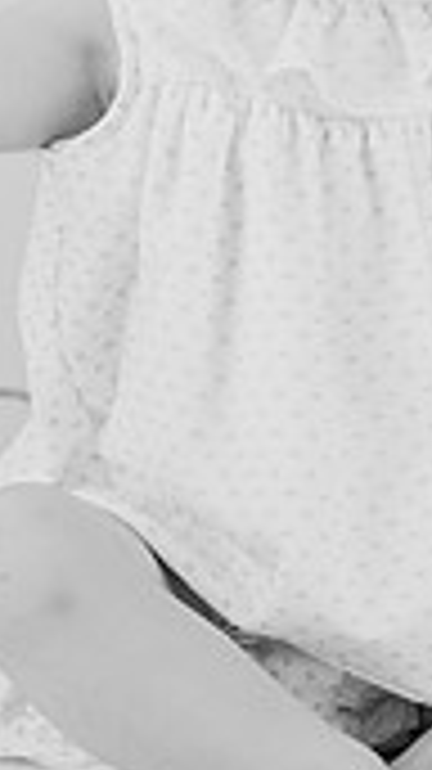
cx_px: 396
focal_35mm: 178
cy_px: 106
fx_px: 3630
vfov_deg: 12.0
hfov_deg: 6.8
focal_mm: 50
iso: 125
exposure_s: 1/160
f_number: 2.8
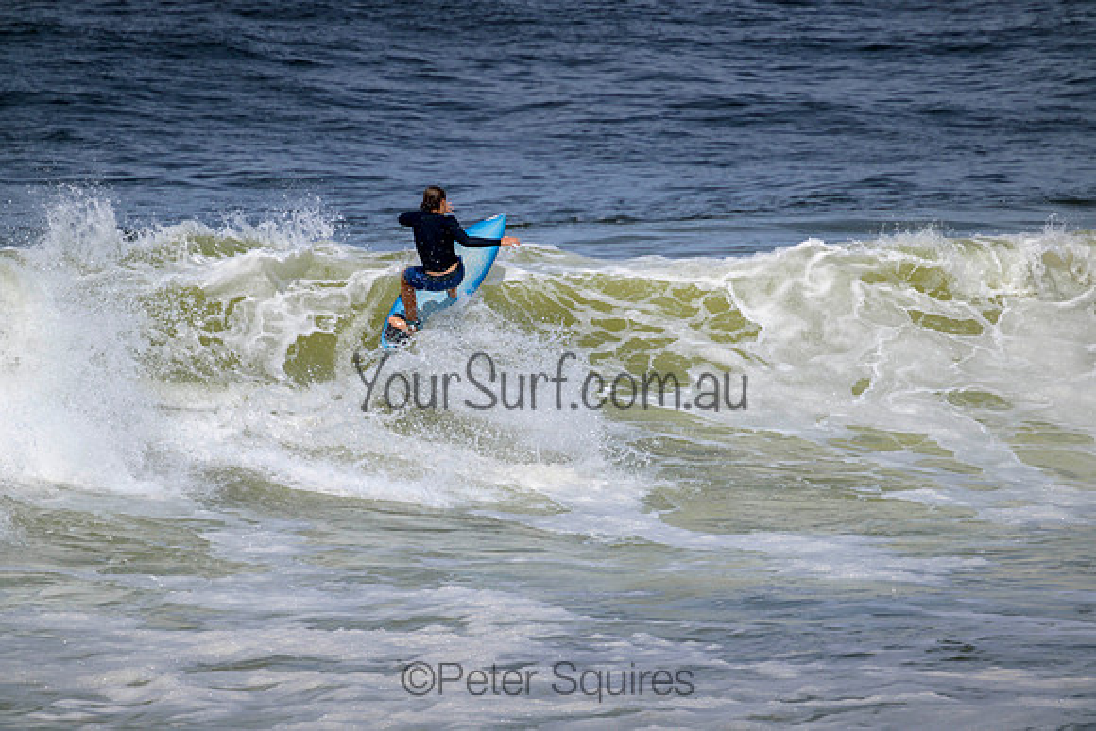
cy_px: 366
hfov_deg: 2.6
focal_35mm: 800
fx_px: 24360
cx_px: 548
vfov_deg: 1.7
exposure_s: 1/2000
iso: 400
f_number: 11
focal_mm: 800
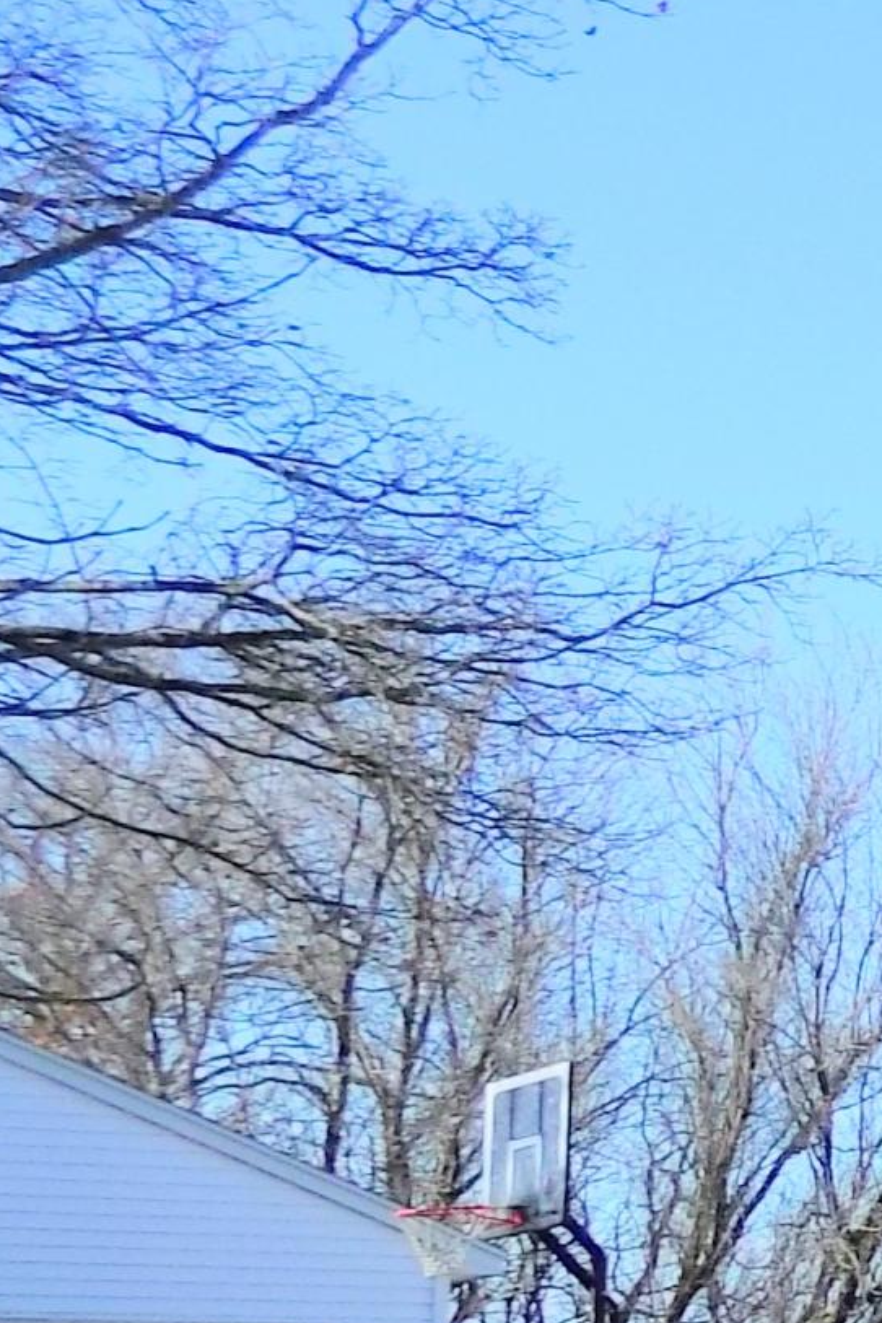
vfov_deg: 17.6
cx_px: 2373
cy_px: 1136
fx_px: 4226
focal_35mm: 115
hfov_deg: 9.9
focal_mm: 5.4
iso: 100
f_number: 3.7
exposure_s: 1/1000
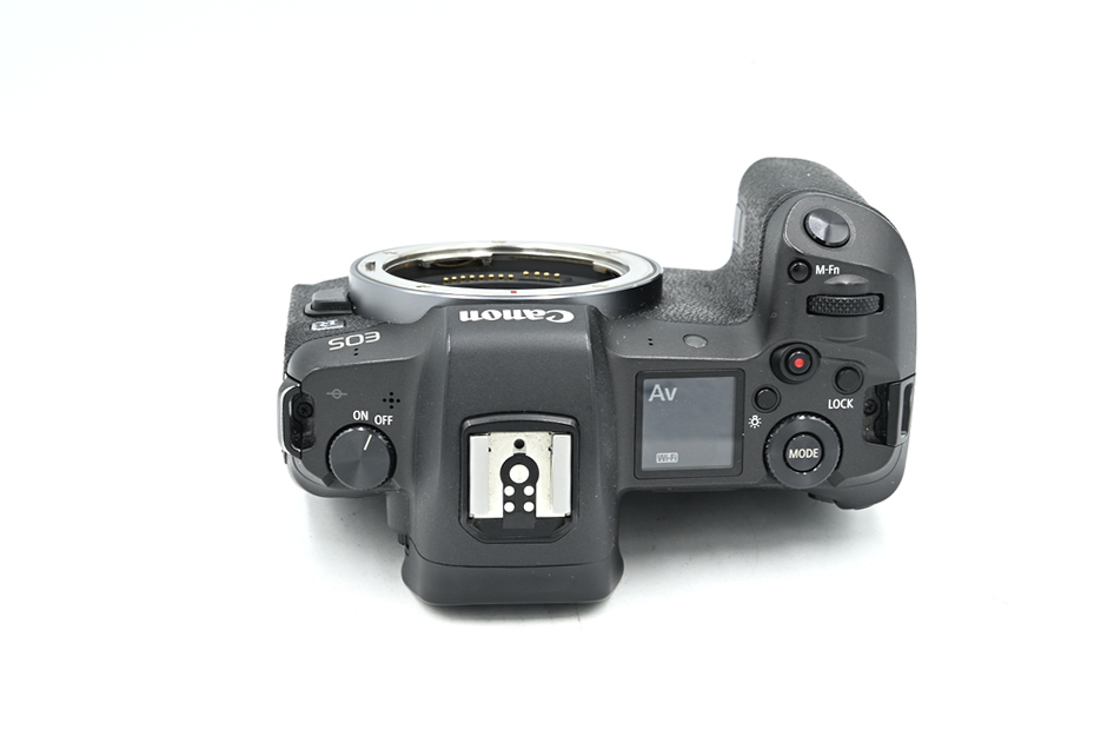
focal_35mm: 75
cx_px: 557
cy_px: 372
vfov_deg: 18.2
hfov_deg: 27.0
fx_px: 2321
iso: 100
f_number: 14
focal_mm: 75
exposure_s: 1/10
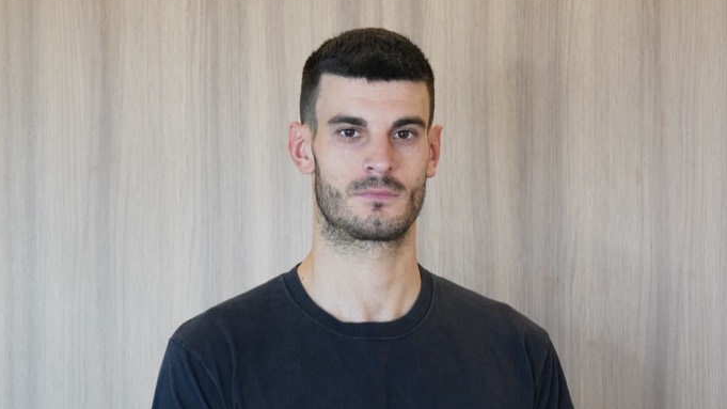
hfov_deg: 24.0
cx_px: 360
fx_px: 1713
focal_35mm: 89
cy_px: 350
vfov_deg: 13.5
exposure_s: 1/160
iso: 1250
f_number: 4
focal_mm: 35
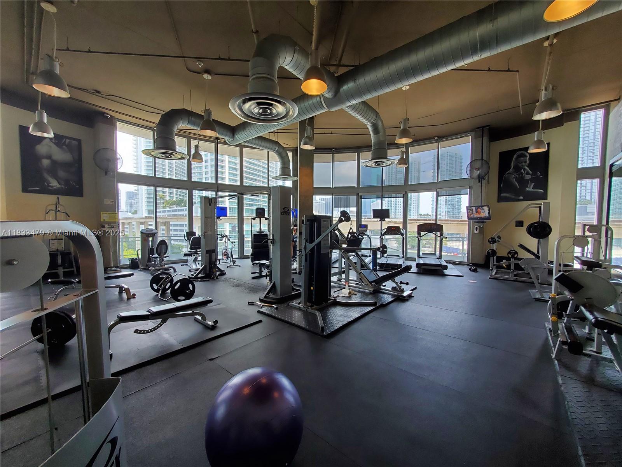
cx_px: 311
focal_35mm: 13
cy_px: 234
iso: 80
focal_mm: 1.8
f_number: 2.2
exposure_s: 1/59
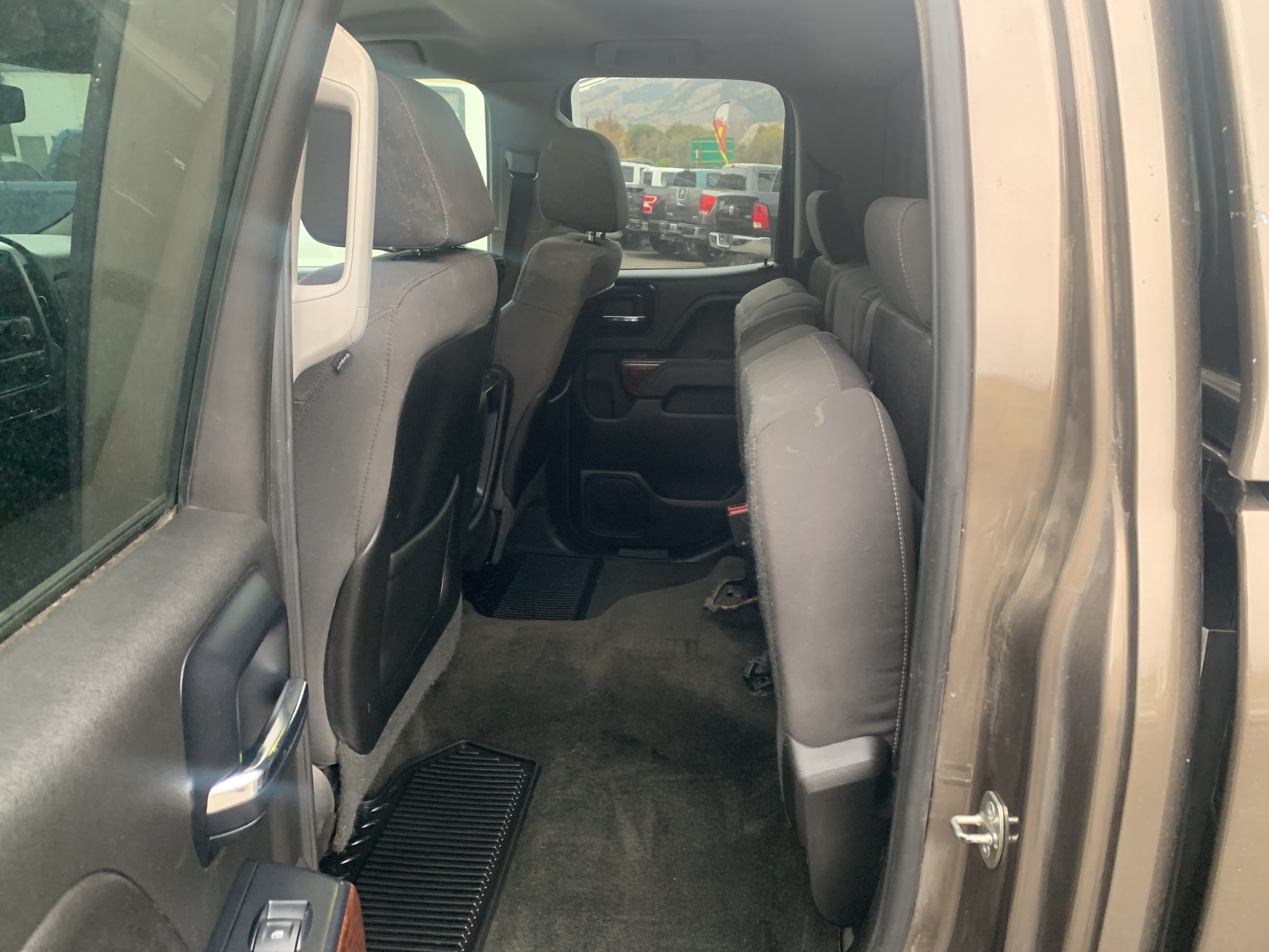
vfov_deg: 53.1
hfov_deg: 67.3
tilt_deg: -17.5
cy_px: 476
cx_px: 634
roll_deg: +1.0
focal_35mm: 26
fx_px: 953
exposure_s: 1/60
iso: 200
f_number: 1.8
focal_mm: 4.25
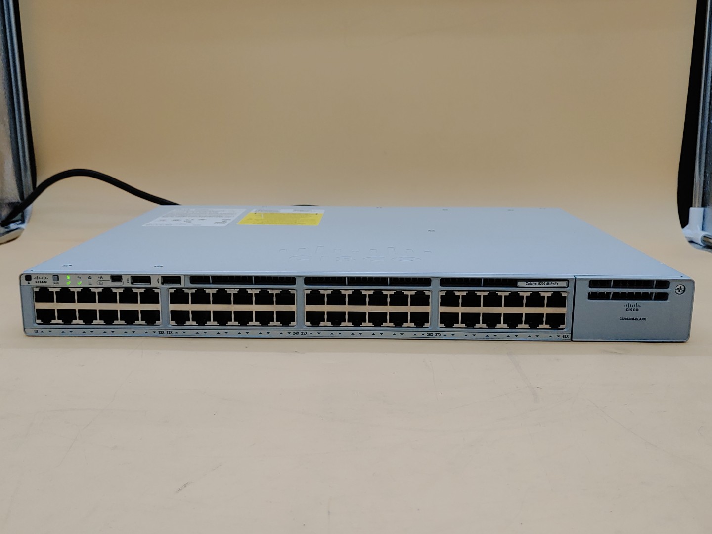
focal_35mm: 36
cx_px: 356
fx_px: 740
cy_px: 267
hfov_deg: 51.4
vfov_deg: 39.7
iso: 50
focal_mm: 4.36
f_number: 1.8
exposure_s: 1/126
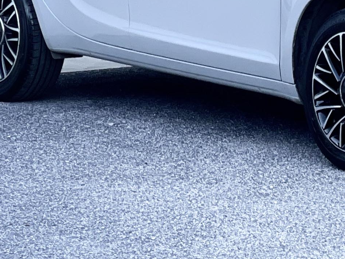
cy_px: 33
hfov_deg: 7.2
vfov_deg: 5.5
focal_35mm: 272
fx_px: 2711
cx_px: 393
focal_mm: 7.5
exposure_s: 1/121
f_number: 2.2
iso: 40
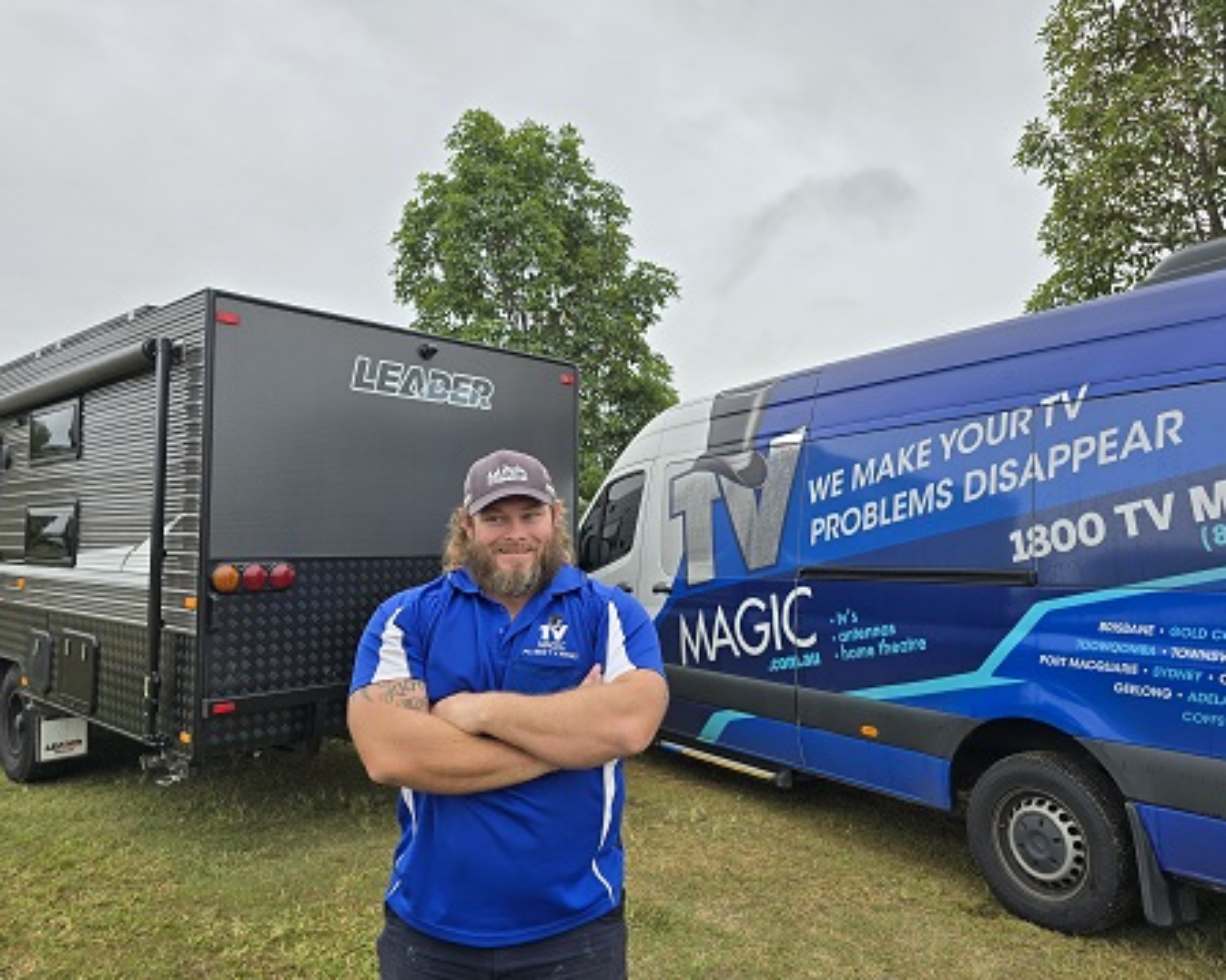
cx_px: 636
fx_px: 907
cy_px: 476
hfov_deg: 68.1
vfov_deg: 56.8
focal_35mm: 25
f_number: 1.7
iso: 12
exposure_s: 1/238
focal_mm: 6.3
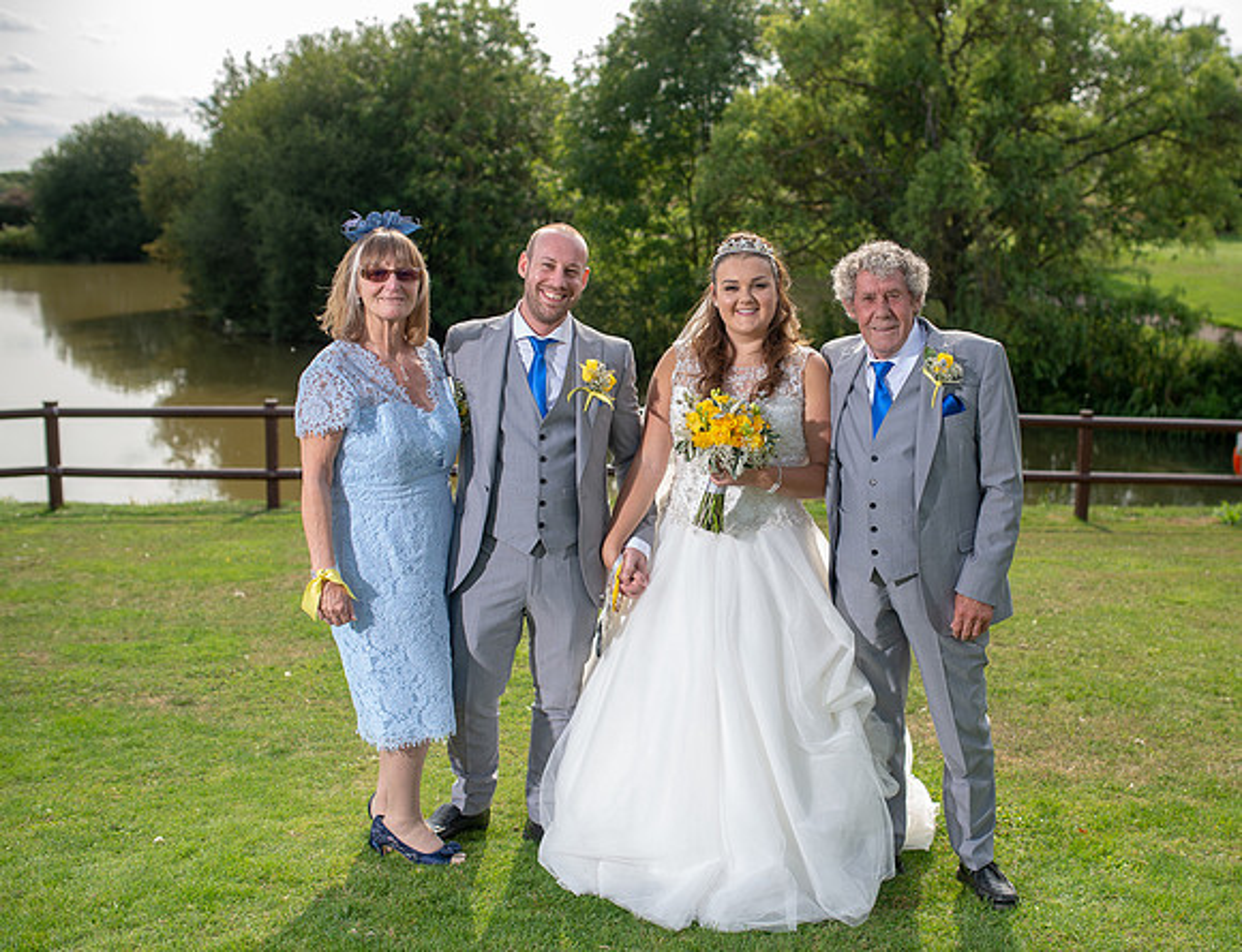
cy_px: 476
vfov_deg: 37.8
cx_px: 716
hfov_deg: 47.9
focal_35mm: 38
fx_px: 1392
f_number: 2.8
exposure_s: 1/800
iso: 100
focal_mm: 35
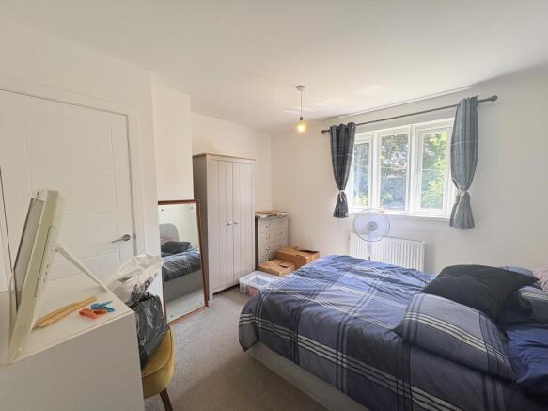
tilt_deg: -3.5
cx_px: 274
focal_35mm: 14
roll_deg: +1.3
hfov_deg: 102.1
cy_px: 206
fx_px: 222
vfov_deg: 85.7
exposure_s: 1/109
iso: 80
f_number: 2.2
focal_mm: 2.22
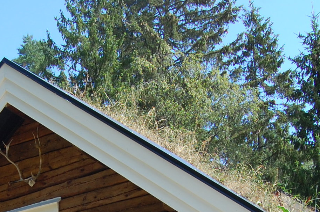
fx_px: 790
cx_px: 47
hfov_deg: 22.5
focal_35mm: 89
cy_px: 310
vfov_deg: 14.4
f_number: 7.1
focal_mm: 18
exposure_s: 1/160
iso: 200
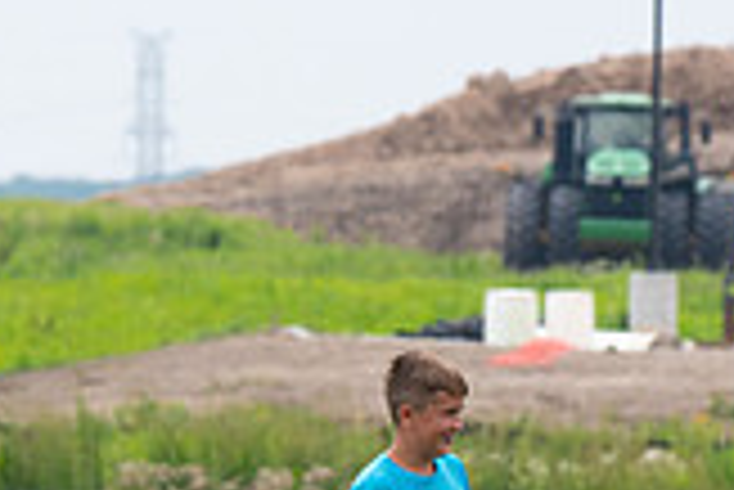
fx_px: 21733
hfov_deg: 1.9
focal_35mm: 1065
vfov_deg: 1.3
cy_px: 715
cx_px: 446
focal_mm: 200
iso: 400
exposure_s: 1/1250
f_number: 5.6
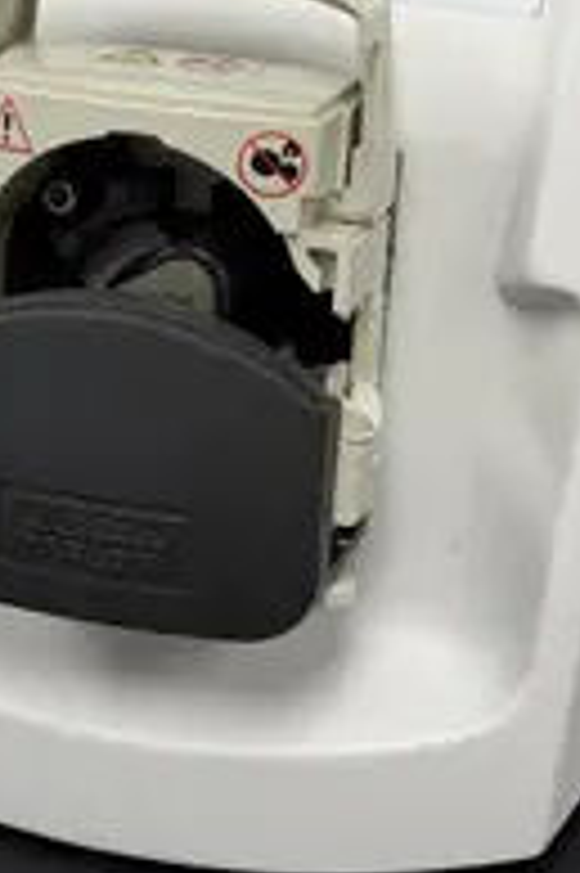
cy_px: 166
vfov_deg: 19.6
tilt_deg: -35.2
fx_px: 2493
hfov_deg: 13.3
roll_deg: +2.9
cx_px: 220
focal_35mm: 103
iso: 80
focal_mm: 6.76
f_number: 1.78
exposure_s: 1/120
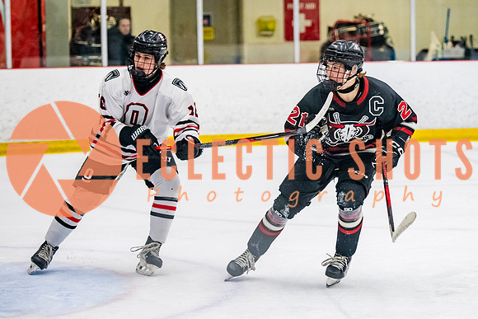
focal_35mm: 154
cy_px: 147
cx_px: 350
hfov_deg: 13.3
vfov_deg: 8.9
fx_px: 2051
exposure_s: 1/800
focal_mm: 102
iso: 2500
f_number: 3.2
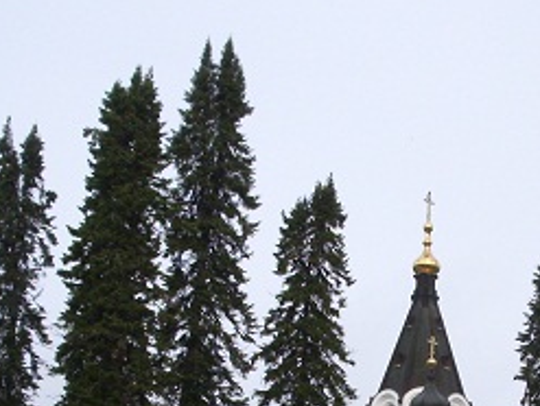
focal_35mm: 99
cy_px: 444
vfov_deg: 14.6
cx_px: 413
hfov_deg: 19.6
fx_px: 1547
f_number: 4.3
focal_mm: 5.8
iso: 80
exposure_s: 1/500
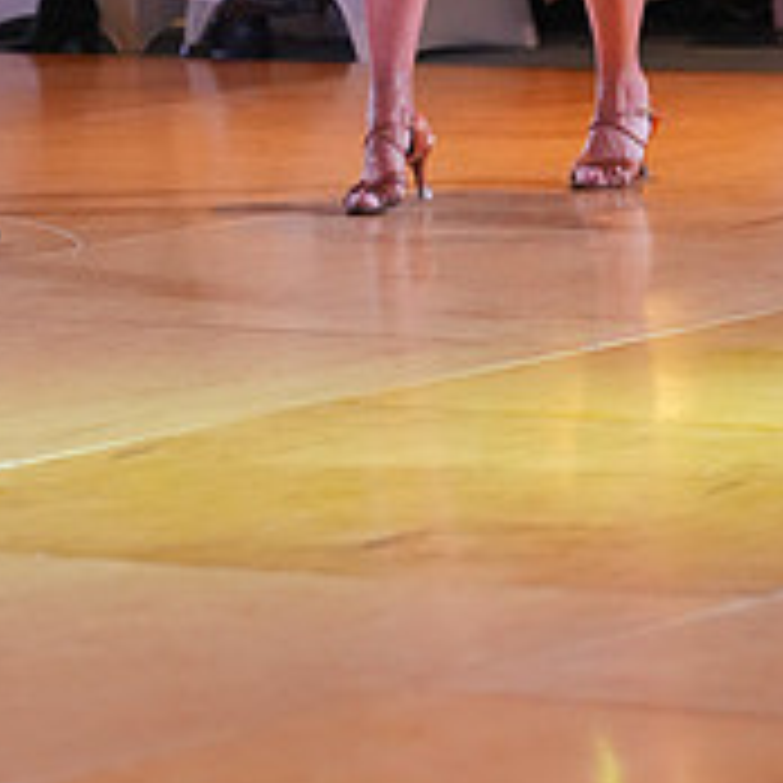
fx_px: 8317
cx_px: 223
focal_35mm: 325
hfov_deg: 5.4
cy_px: -288
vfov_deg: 5.4
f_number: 3.5
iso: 5000
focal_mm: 115
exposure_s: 1/500
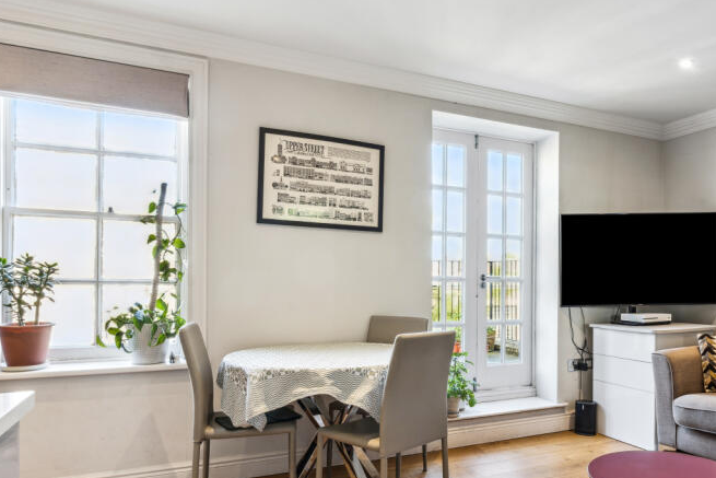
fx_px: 497
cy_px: 290
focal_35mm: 25
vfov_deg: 50.9
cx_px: 466
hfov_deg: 69.8
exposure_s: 1/6
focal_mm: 16
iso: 400
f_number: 11
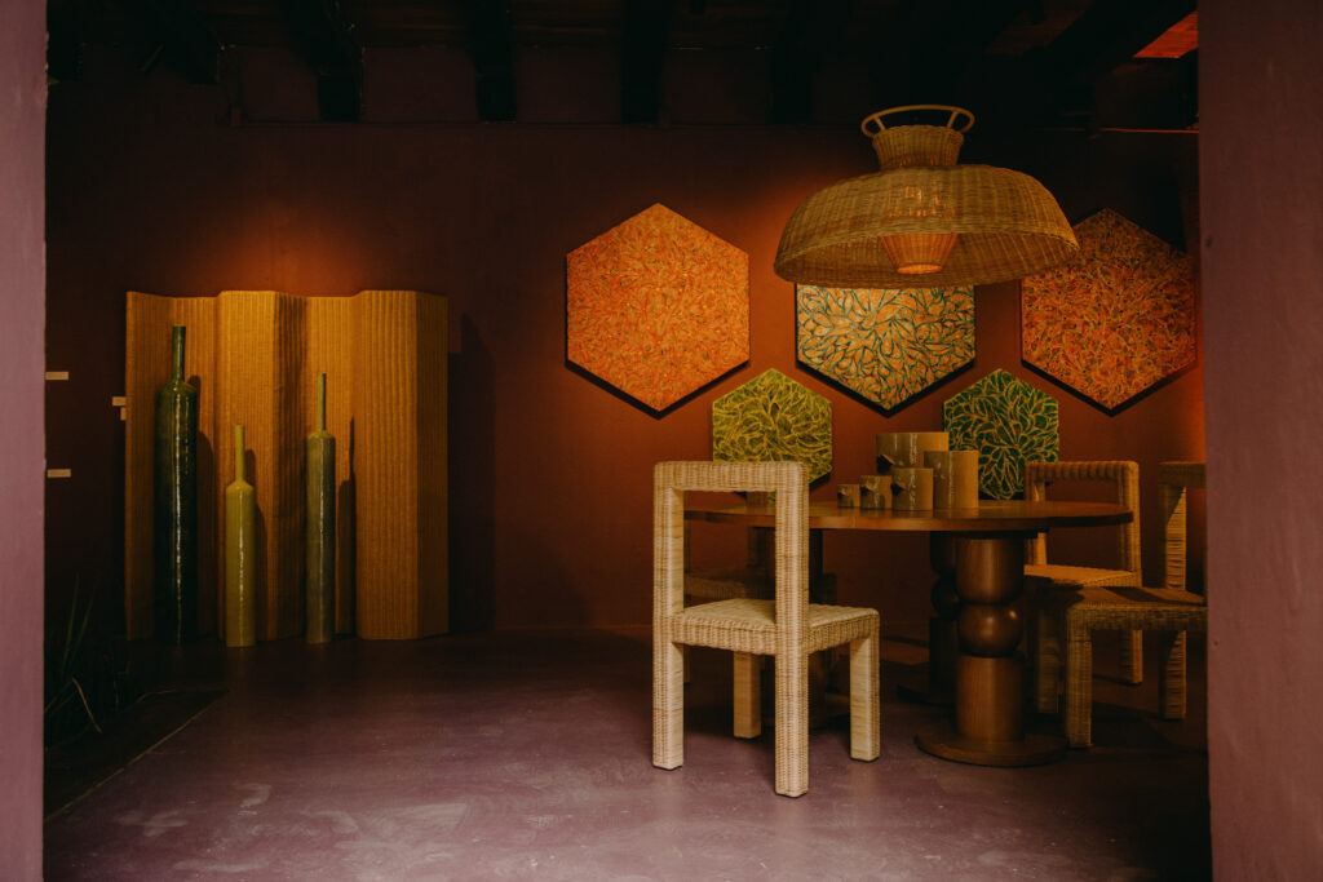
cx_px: 662
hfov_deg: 63.7
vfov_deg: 45.0
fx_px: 1066
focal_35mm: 29
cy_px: 441
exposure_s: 1/200
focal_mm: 29
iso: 250
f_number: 2.8
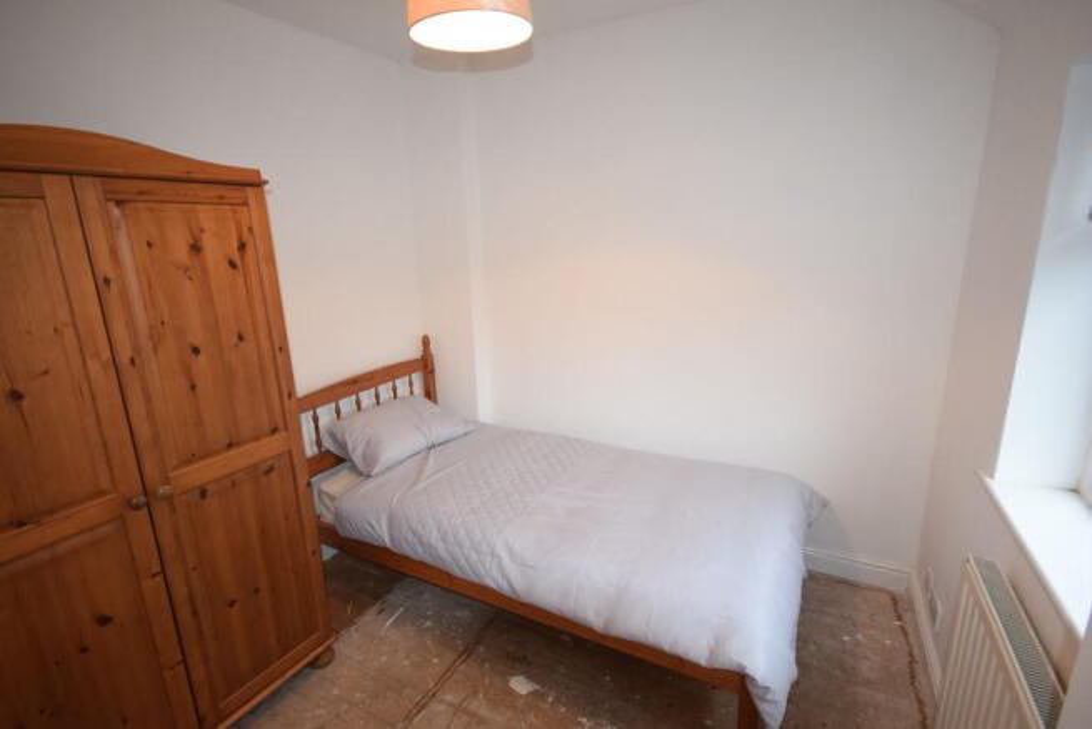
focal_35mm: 17
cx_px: 546
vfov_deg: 69.7
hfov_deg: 92.4
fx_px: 523
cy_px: 364
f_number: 4.2
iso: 2000
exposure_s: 1/60
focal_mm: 11.5
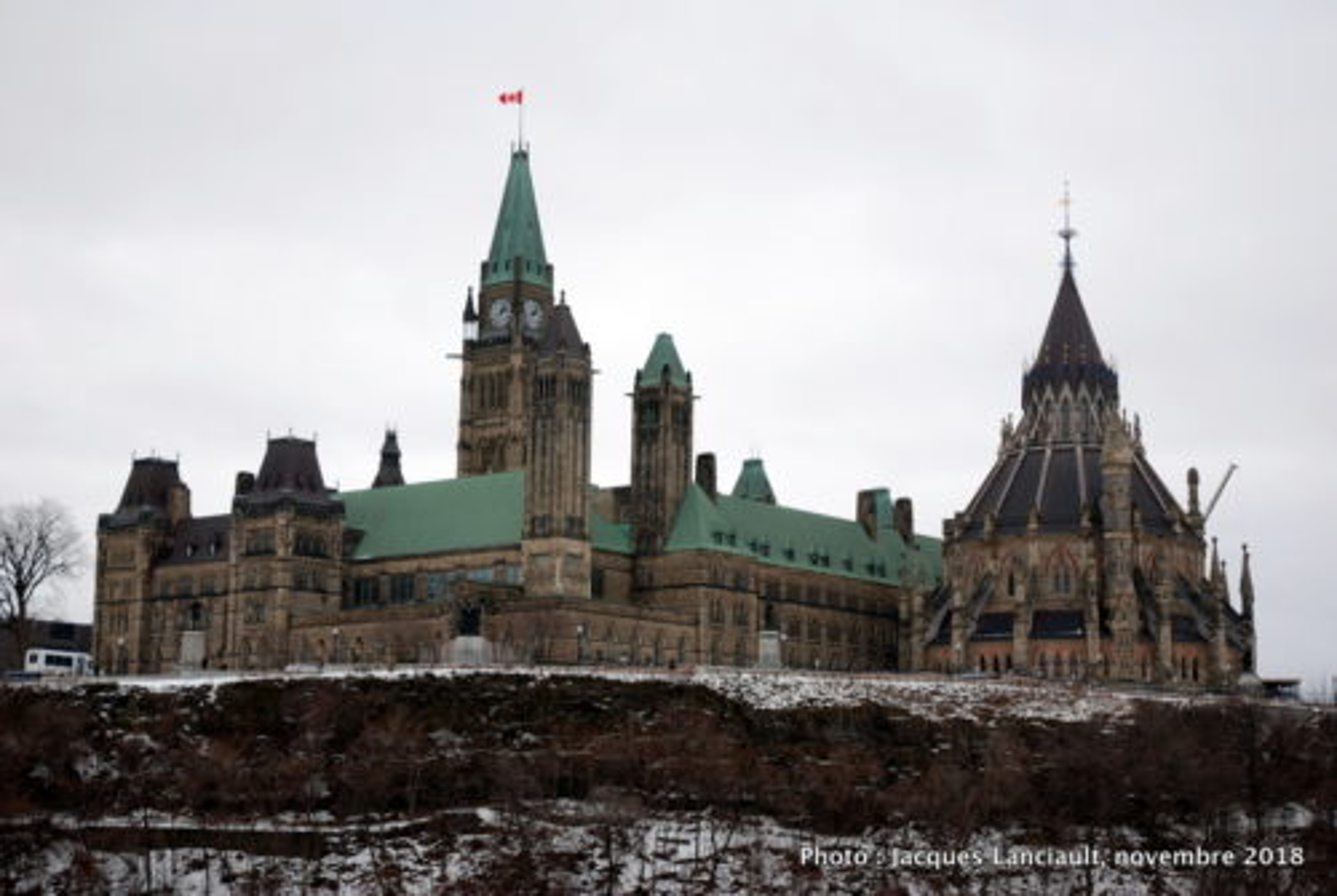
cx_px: 668
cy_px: 448
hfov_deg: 35.0
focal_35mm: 57
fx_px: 2120
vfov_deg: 23.9
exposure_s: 1/100
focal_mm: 38
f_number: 5
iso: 100
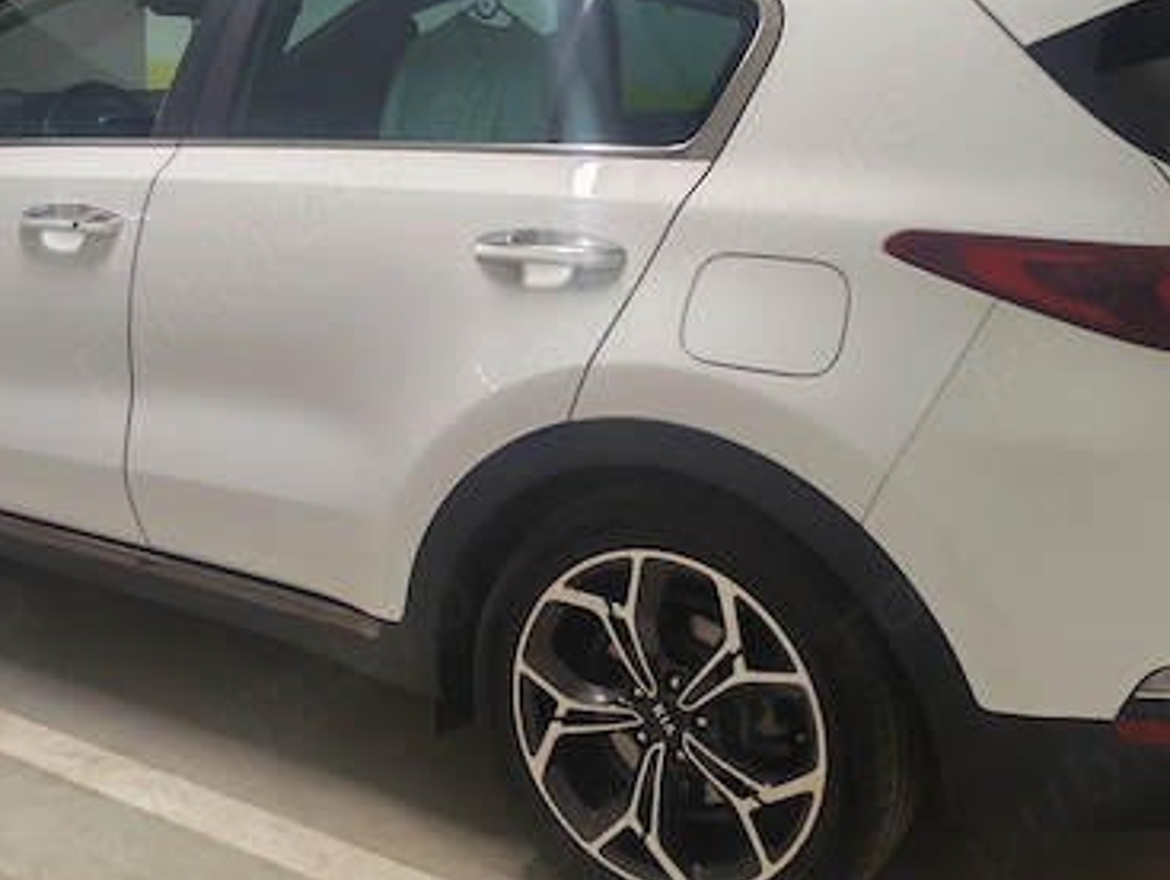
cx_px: 494
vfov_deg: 29.5
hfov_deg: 38.8
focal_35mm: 49
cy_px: 274
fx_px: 1658
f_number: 1.9
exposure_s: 1/50
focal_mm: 6.12
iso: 800
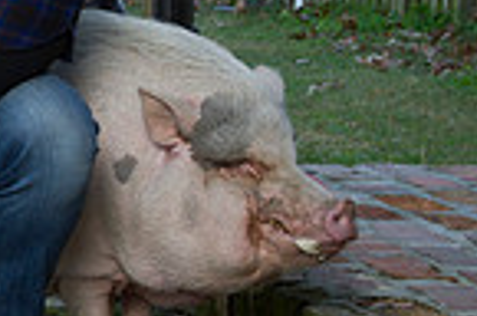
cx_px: -355
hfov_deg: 10.8
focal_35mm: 180
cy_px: -13
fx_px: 2380
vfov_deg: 7.6
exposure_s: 1/100
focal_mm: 45
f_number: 9
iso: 400
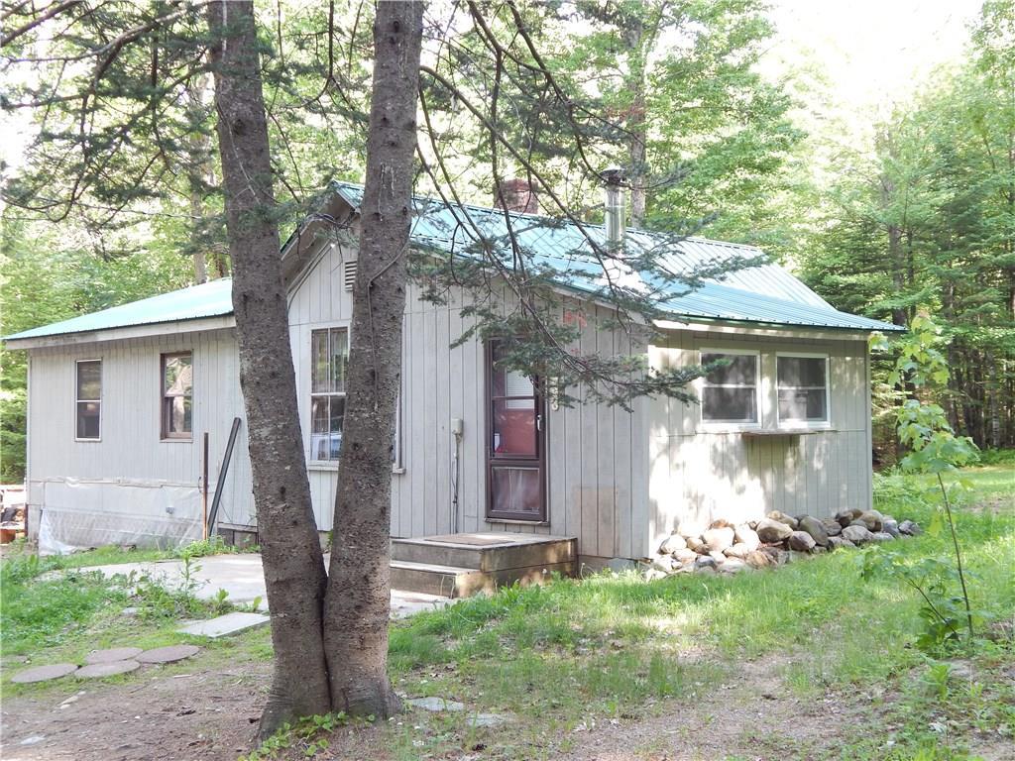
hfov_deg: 43.9
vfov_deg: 33.6
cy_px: 380
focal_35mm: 43
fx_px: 1261
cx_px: 508
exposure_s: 1/30
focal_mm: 7.7
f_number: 3.6
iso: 140
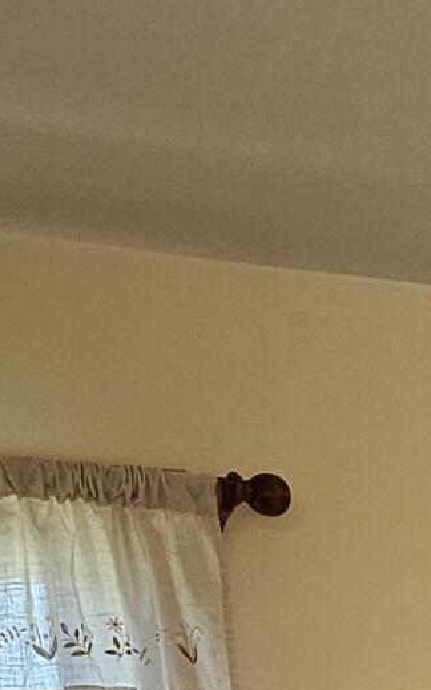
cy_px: 1323
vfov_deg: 13.1
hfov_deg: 8.2
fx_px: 2652
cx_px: 1183
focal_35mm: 141
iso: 160
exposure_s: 1/120
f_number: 1.8
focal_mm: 5.4
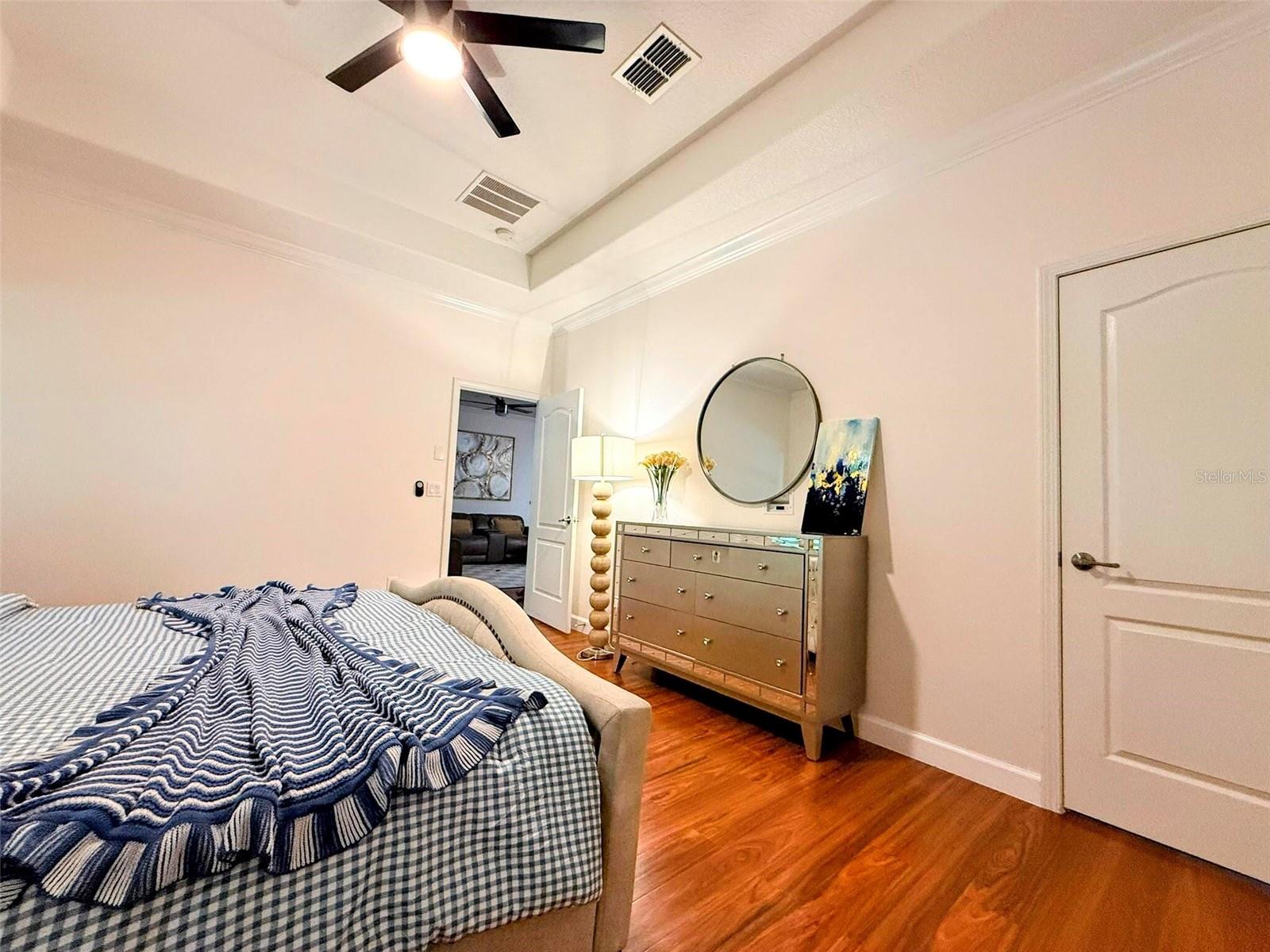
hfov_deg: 102.1
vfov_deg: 85.7
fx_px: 514
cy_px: 476
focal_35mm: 14
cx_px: 635
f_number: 2.2
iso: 400
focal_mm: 2.22
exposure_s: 1/60
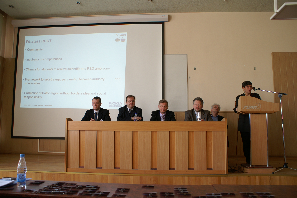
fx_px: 247
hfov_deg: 62.0
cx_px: 148
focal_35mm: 30
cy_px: 99
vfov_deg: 43.5
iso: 100
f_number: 4
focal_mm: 20
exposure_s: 1/30
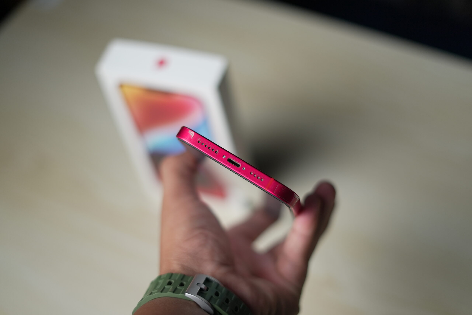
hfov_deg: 39.6
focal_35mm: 50
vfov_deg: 27.0
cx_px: 236
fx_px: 656
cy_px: 158
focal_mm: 50
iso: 500
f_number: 1.8
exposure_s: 1/100
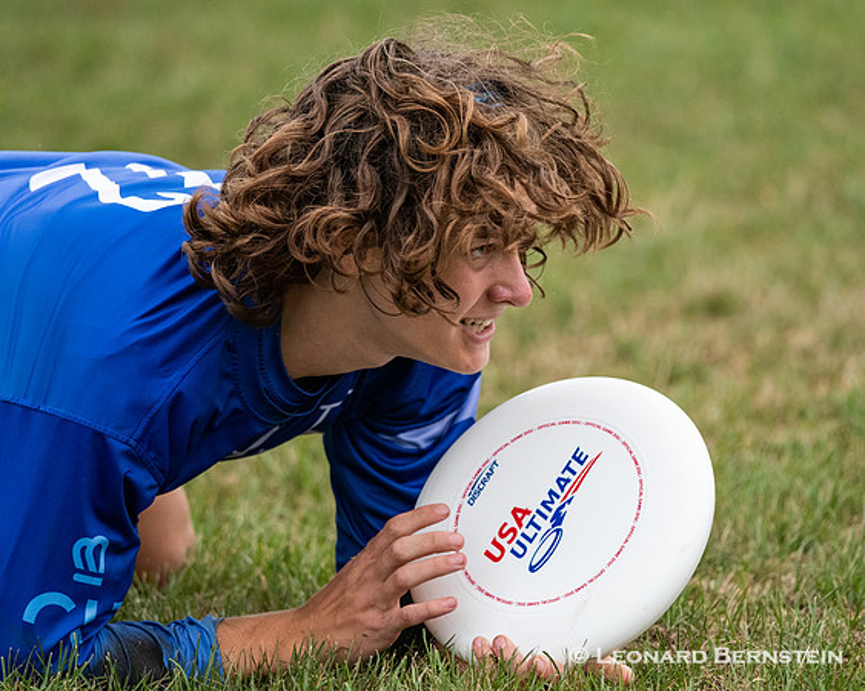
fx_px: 12970
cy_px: 346
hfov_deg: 3.8
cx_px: 519
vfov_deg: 3.1
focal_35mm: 507
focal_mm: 300
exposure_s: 1/2000
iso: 1600
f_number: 4.5
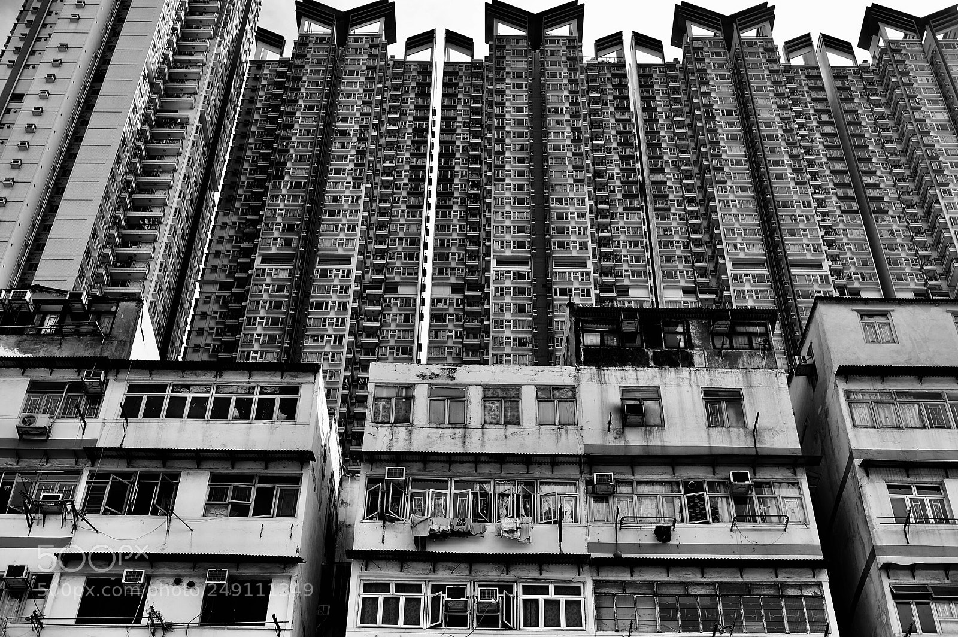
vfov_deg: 26.9
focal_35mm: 50
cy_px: 318
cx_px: 479
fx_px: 1329
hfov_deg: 39.6
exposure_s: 1/800
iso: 100
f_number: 3.5
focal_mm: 50
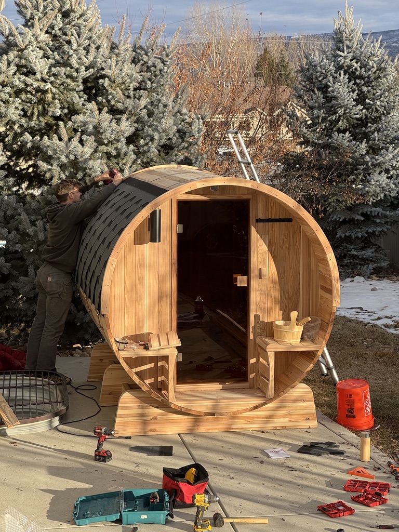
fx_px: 1183
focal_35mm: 77
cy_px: 266
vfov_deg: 25.3
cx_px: 200
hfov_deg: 19.1
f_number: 2.8
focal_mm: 9
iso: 25
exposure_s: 1/206
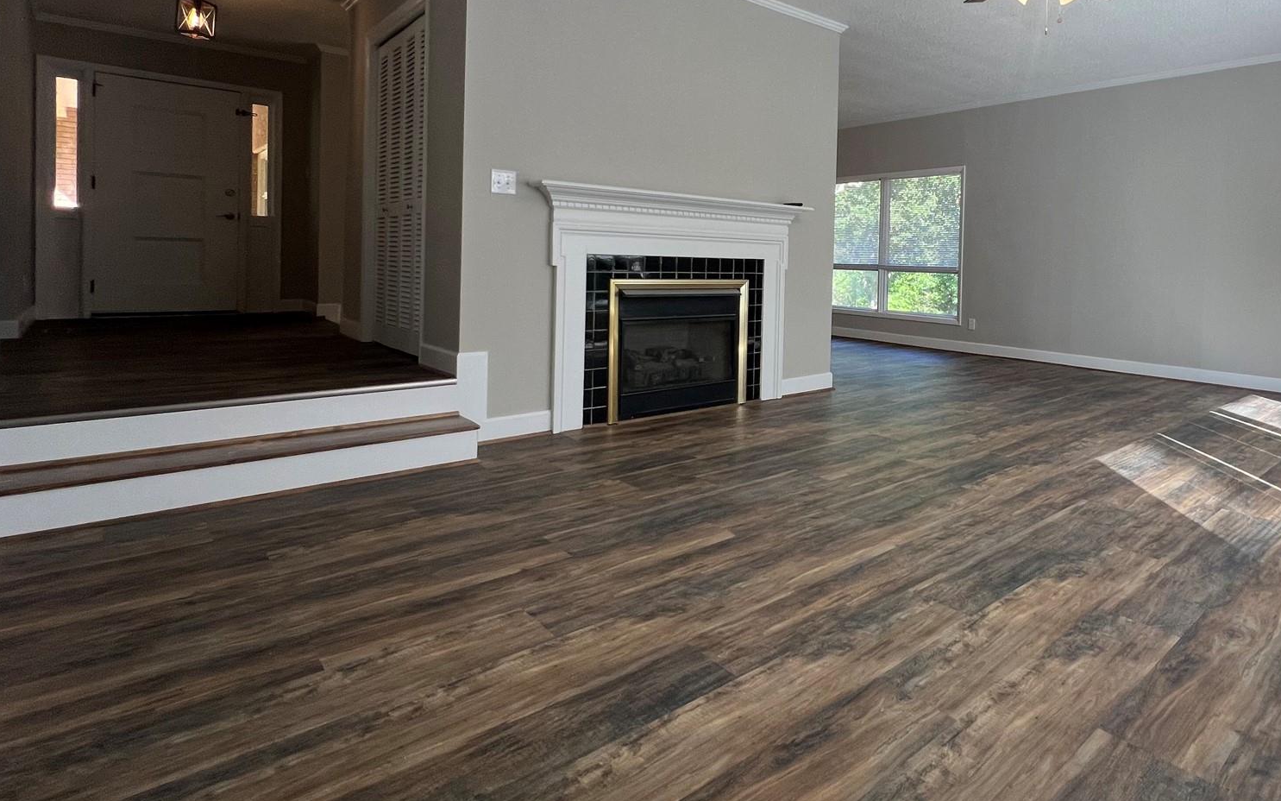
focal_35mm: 19
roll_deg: -0.2
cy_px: 273
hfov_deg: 85.4
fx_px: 663
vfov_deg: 60.9
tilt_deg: -1.6
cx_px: 837
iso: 80
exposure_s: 1/120
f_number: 1.8
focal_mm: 1.57
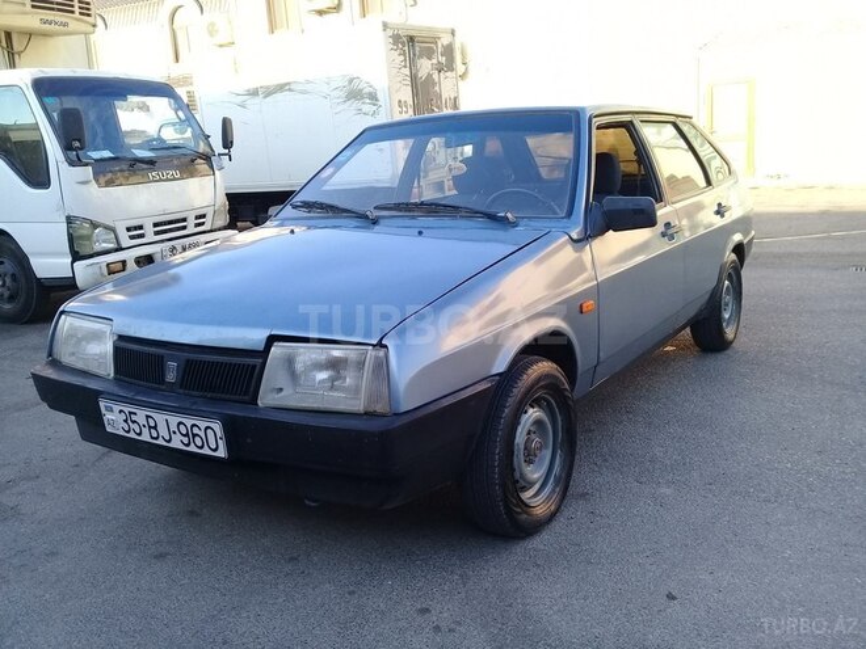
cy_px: 324
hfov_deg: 58.4
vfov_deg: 45.4
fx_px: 776
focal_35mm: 31
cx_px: 433
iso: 50
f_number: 2.2
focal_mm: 3.3
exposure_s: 1/186
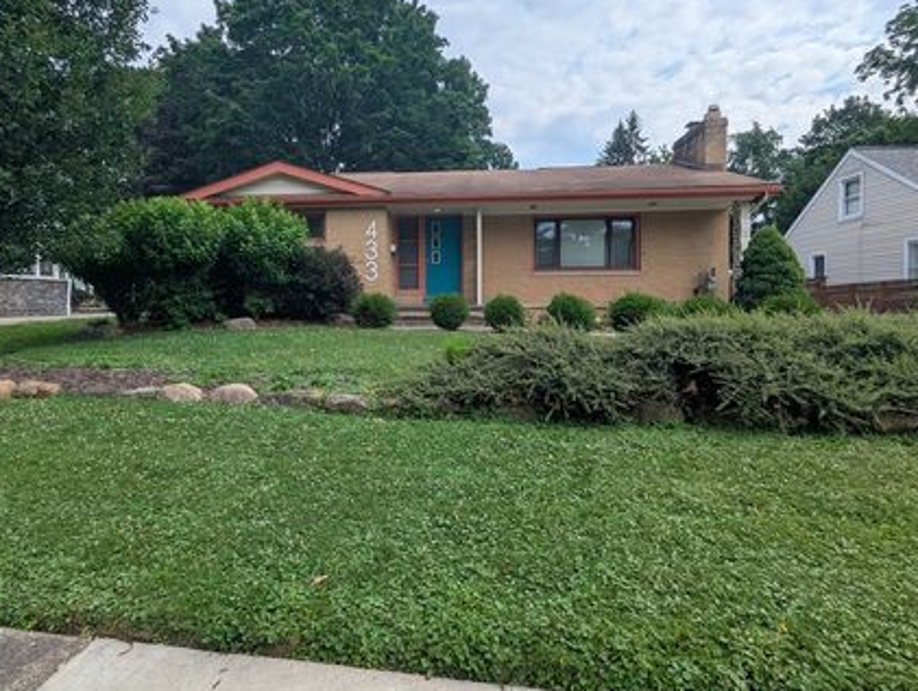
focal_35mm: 19
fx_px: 505
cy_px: 307
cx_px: 416
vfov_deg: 68.6
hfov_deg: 84.4
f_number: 2.2
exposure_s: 1/1271
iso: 51
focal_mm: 2.35
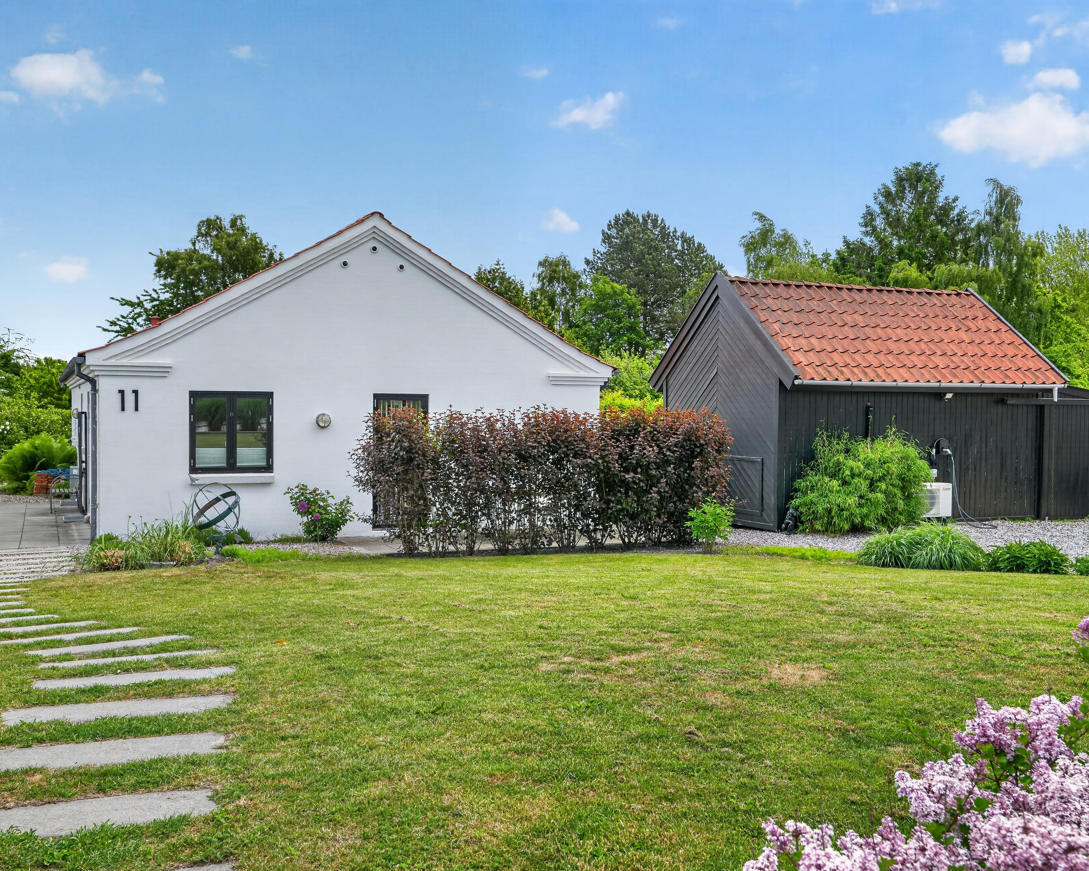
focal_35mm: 35
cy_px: 436
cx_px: 526
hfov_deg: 51.5
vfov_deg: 42.2
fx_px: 1128
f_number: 8
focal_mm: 31
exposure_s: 1/160
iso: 400
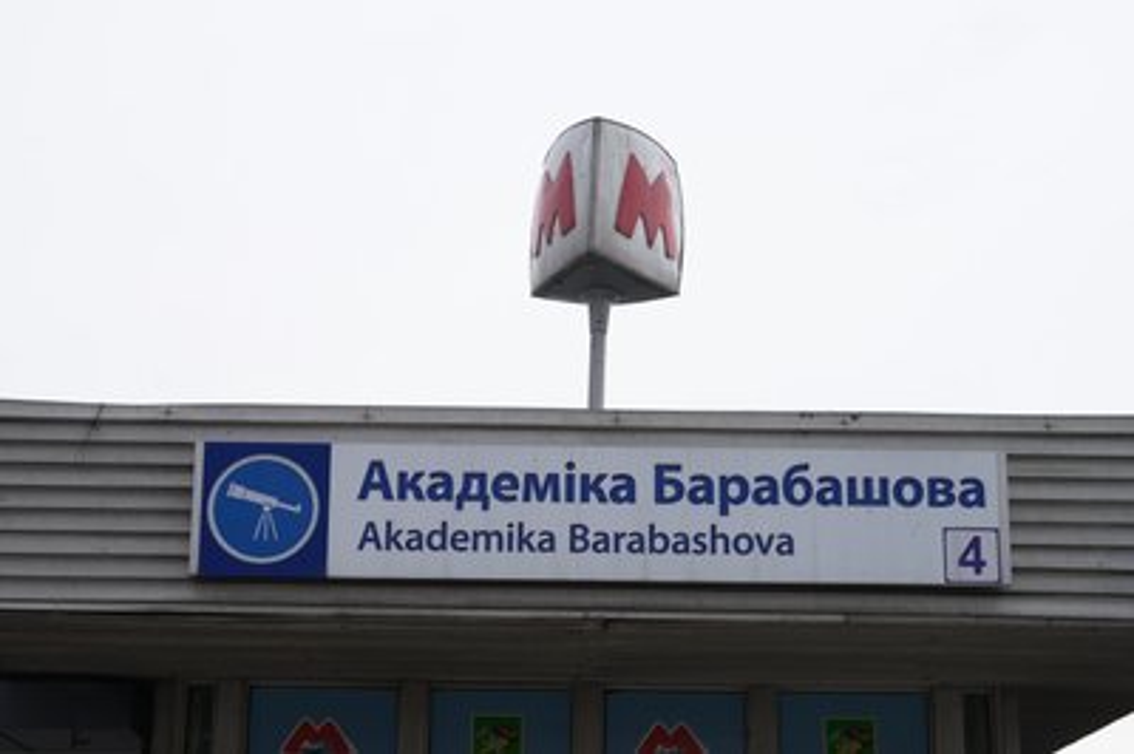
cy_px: 377
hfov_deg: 37.5
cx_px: 567
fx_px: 1668
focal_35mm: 53
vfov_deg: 25.5
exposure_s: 1/100
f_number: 6.3
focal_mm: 53
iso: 100
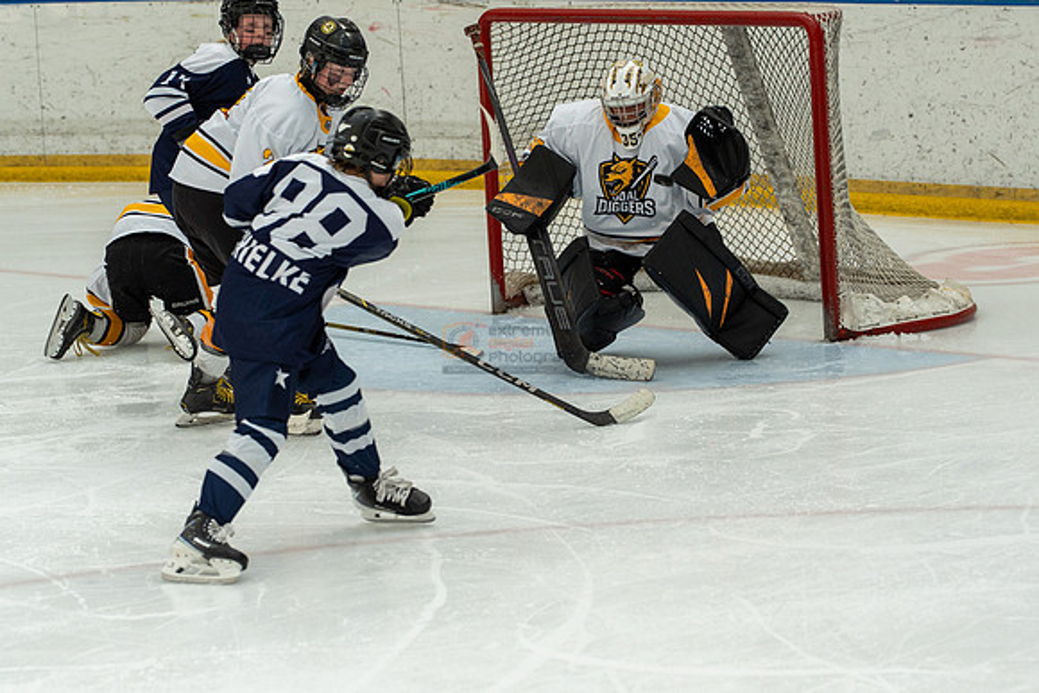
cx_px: 520
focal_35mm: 151
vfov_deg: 9.1
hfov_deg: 13.6
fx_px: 4359
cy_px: 346
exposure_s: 1/1600
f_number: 3.5
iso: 800
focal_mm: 101
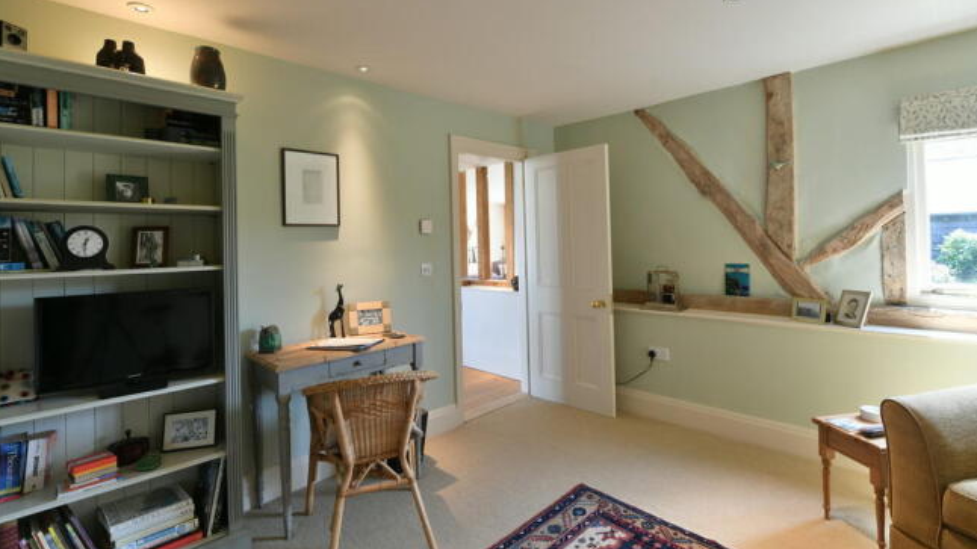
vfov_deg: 63.7
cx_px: 491
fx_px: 440
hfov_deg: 95.9
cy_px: 241
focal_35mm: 17
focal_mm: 16
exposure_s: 1/6
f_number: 9
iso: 320
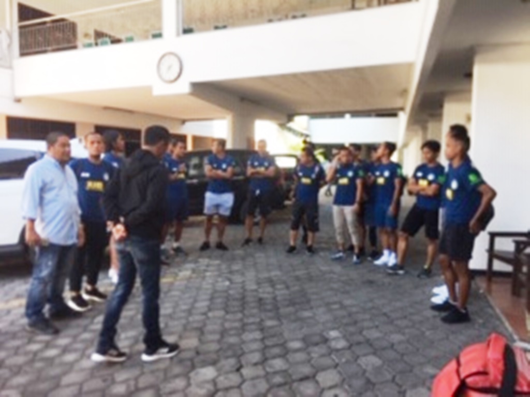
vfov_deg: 48.2
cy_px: 198
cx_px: 265
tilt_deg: -2.7
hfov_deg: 61.7
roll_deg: -2.2
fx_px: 444
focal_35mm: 29
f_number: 2.2
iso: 25
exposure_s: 1/212
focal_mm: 4.15
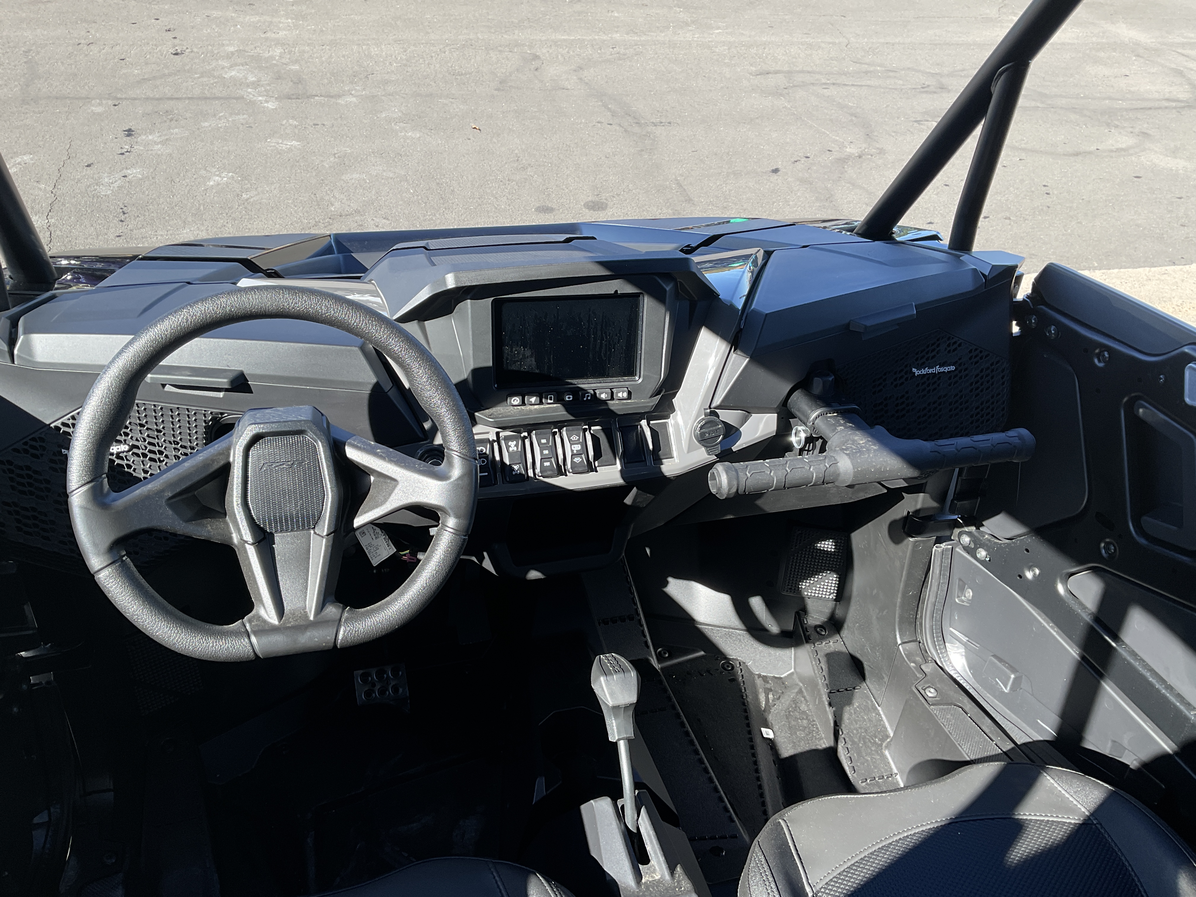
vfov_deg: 48.2
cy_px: 448
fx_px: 1002
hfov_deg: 61.7
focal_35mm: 29
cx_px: 598
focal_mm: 3
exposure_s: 1/312
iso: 16
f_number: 1.8
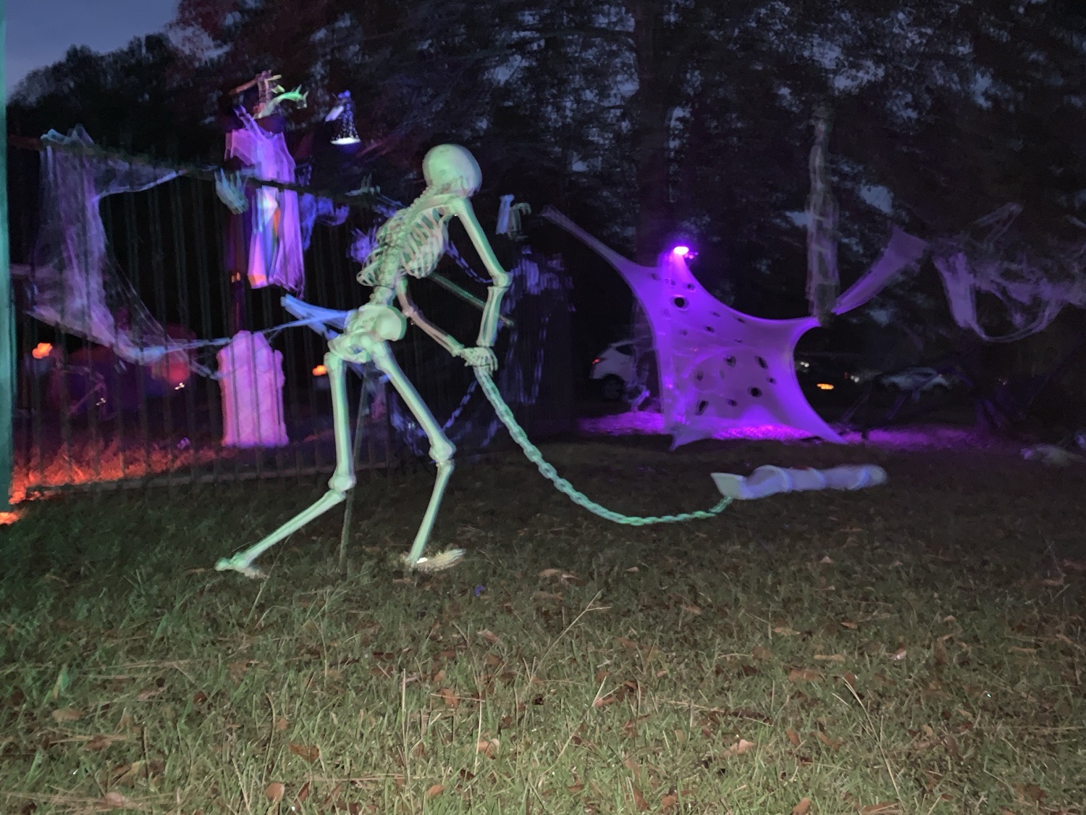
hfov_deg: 67.3
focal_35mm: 26
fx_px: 816
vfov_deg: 53.1
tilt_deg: -2.8
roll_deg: +0.0
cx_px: 543
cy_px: 408
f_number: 1.8
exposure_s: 1/4
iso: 500
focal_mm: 4.25
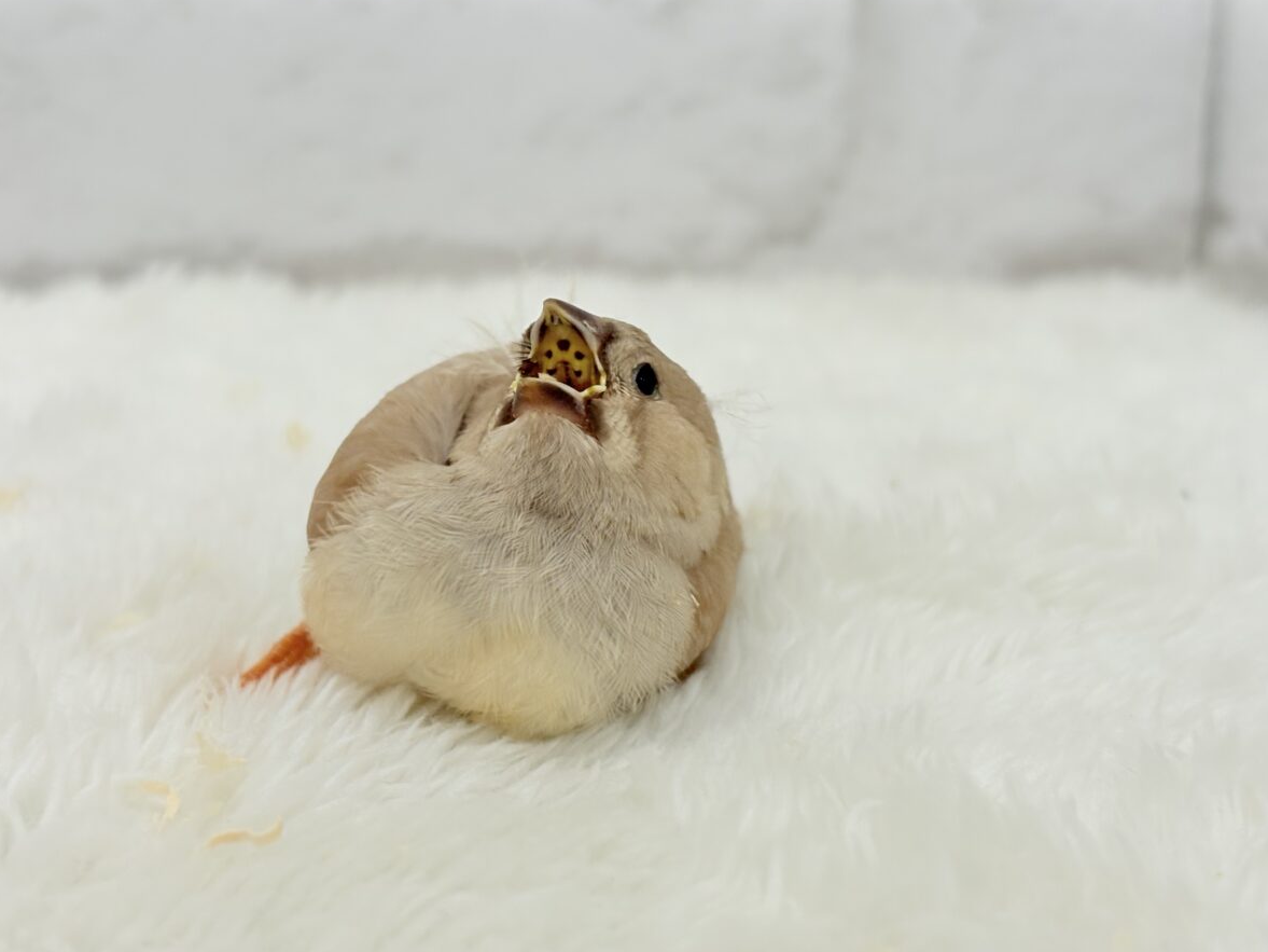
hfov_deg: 36.2
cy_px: 472
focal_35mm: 53
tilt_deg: -17.1
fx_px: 1942
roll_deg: -0.5
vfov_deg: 27.5
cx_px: 624
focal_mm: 5.96
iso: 100
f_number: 1.6
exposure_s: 1/214
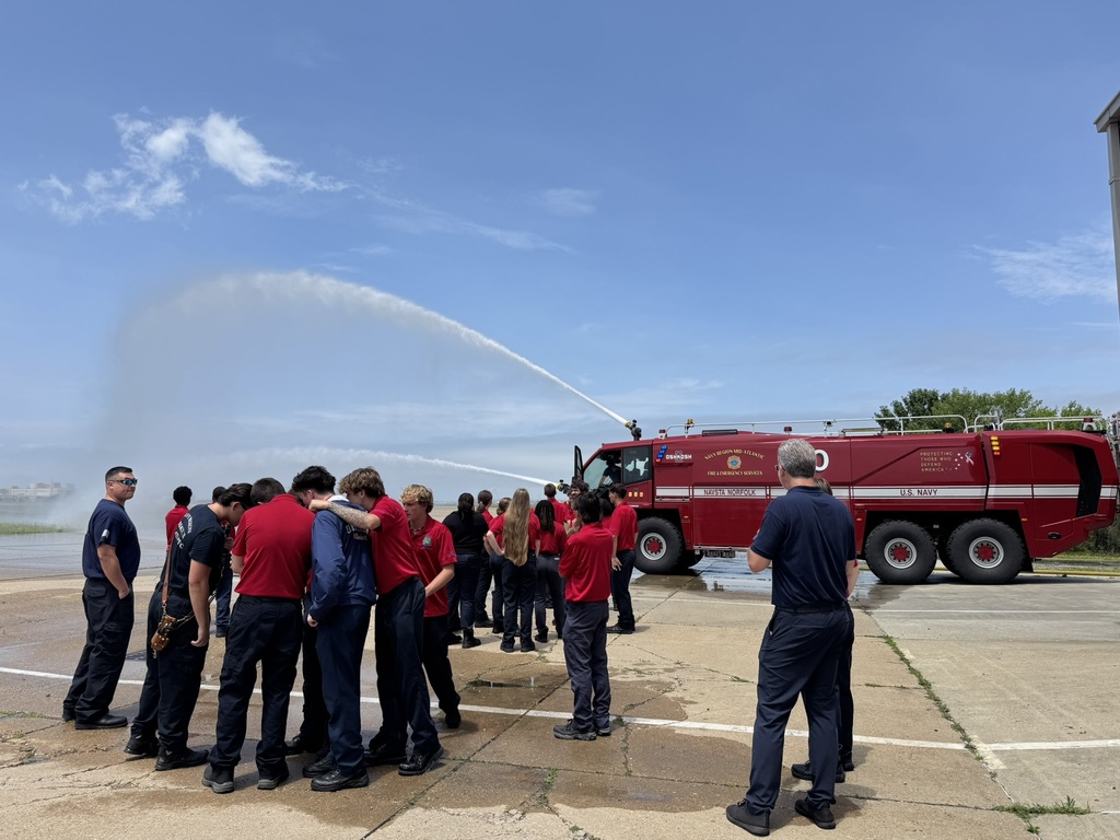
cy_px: 420
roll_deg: -0.3
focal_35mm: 24
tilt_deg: +5.8
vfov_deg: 56.8
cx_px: 560
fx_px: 777
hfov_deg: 71.6
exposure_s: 1/7937
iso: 80
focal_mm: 6.76
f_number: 1.78
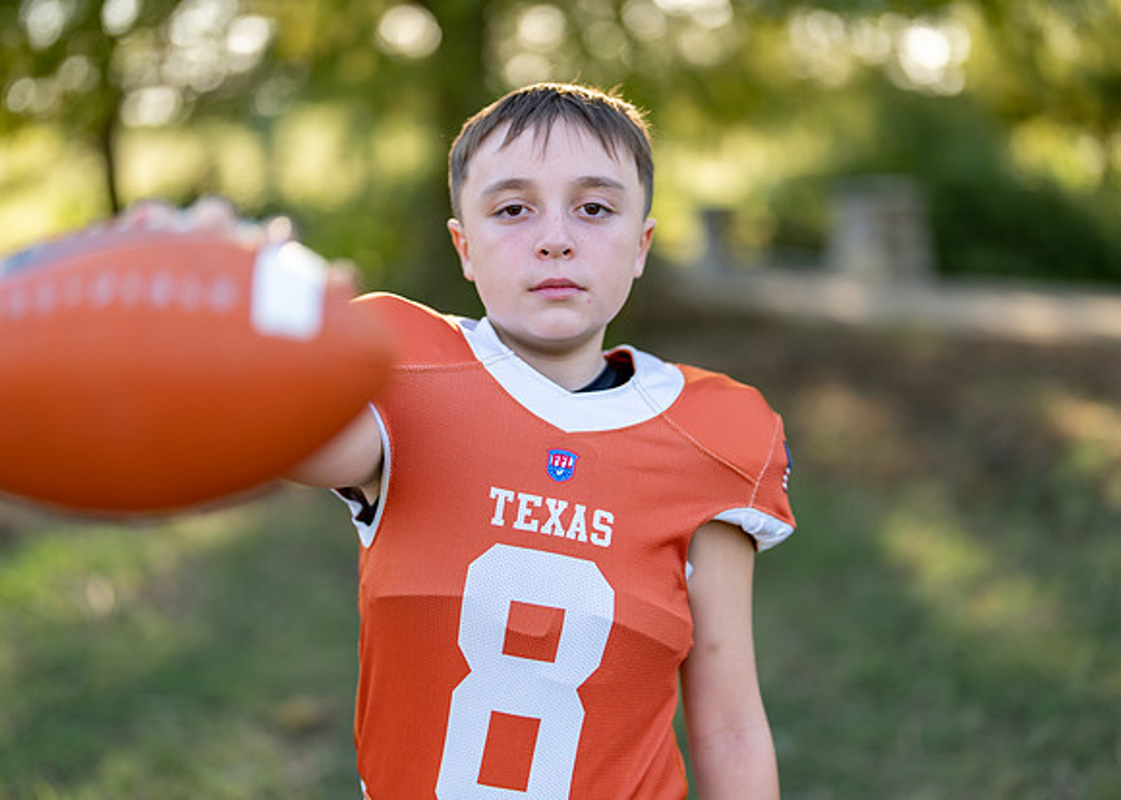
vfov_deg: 27.0
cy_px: 400
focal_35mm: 52
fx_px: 1668
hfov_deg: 37.2
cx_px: 560
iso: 100
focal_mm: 50
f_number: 1.2
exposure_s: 1/1250
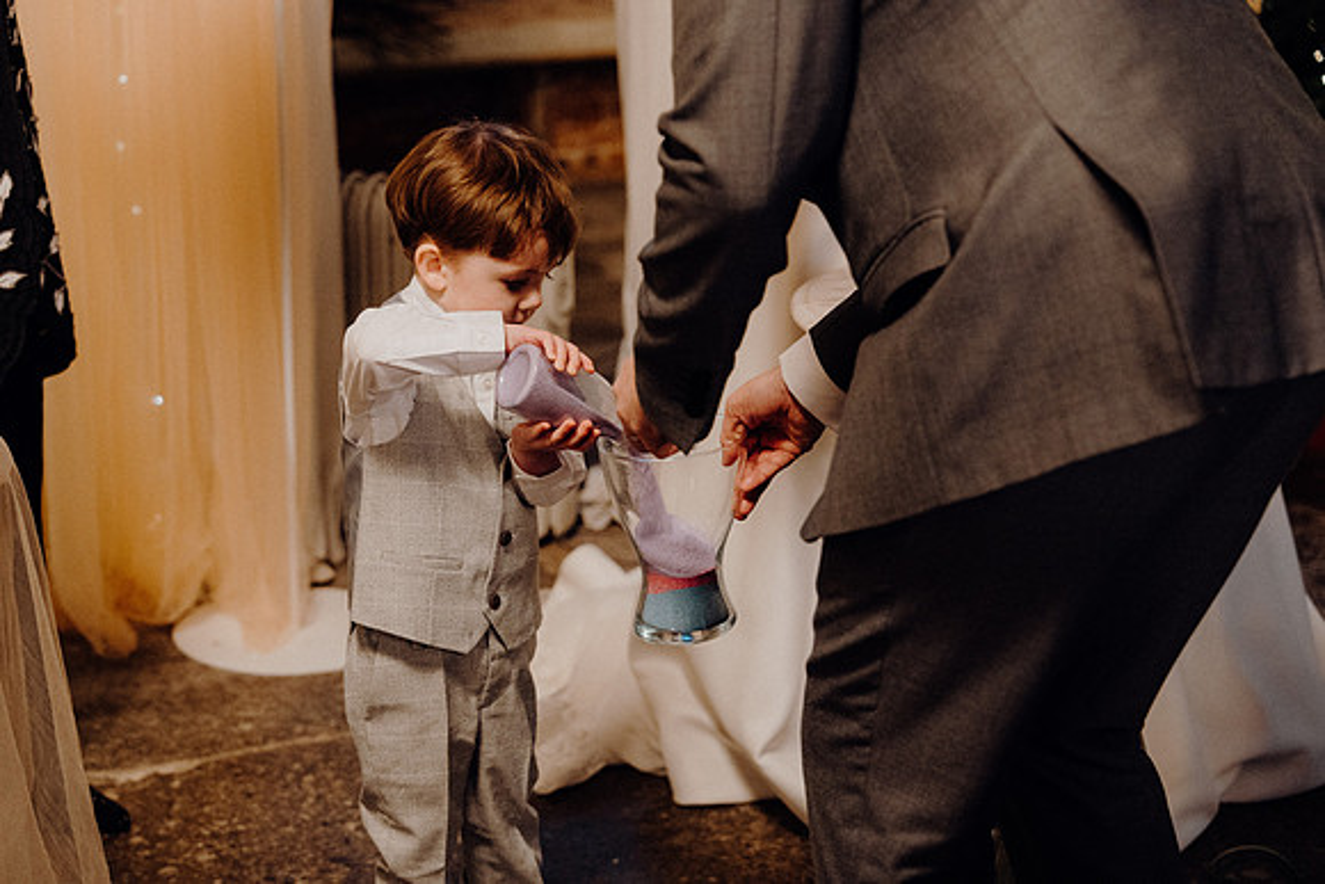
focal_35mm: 70
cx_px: 662
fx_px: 2577
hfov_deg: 28.8
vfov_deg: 19.5
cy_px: 442
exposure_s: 1/160
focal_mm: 70
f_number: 3.5
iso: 5000
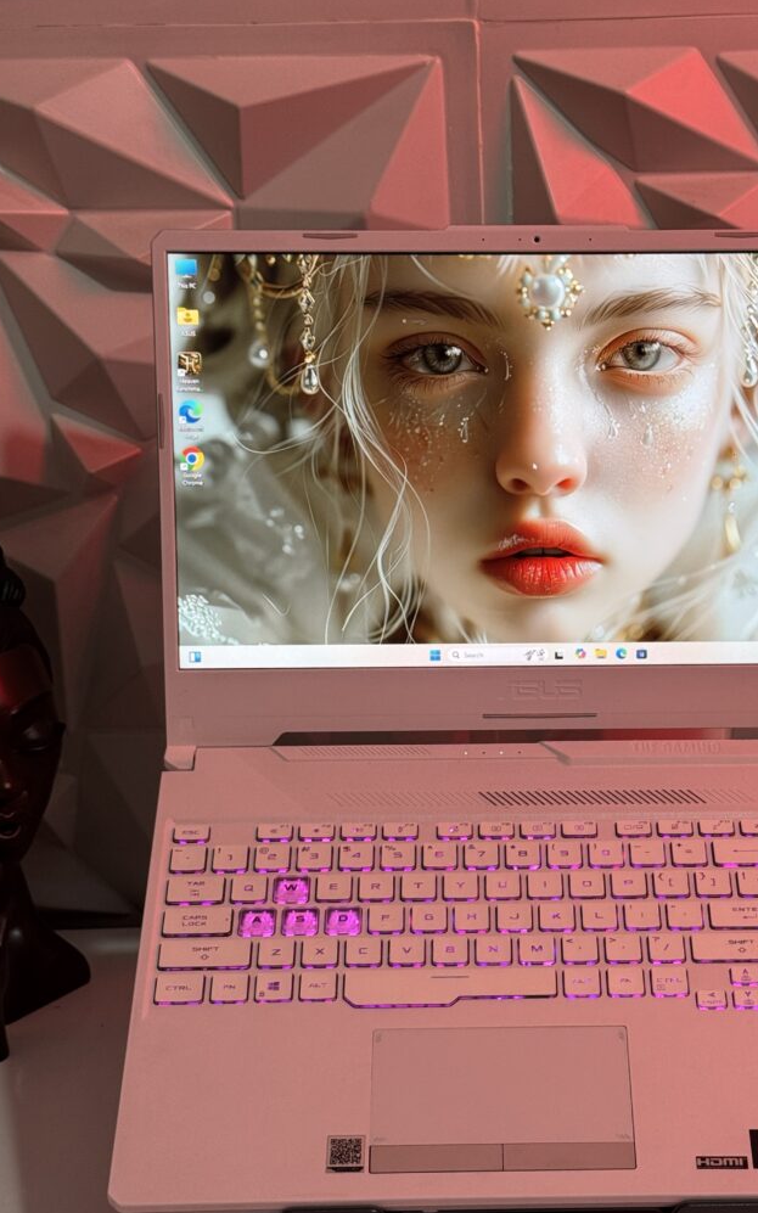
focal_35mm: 68
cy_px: 728
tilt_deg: -18.7
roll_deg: +1.2
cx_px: 530
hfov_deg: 19.1
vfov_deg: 30.1
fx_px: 2248
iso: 80
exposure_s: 1/100
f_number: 1.78
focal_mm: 6.76
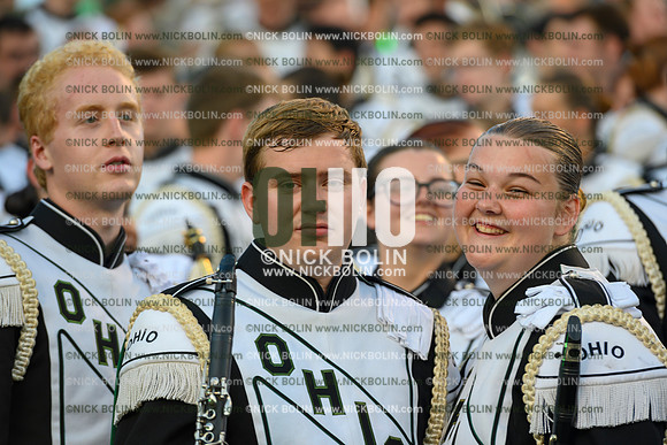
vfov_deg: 6.9
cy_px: 222
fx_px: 3706
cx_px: 334
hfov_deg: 10.3
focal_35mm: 200
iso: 160
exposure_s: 1/125
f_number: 4
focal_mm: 200
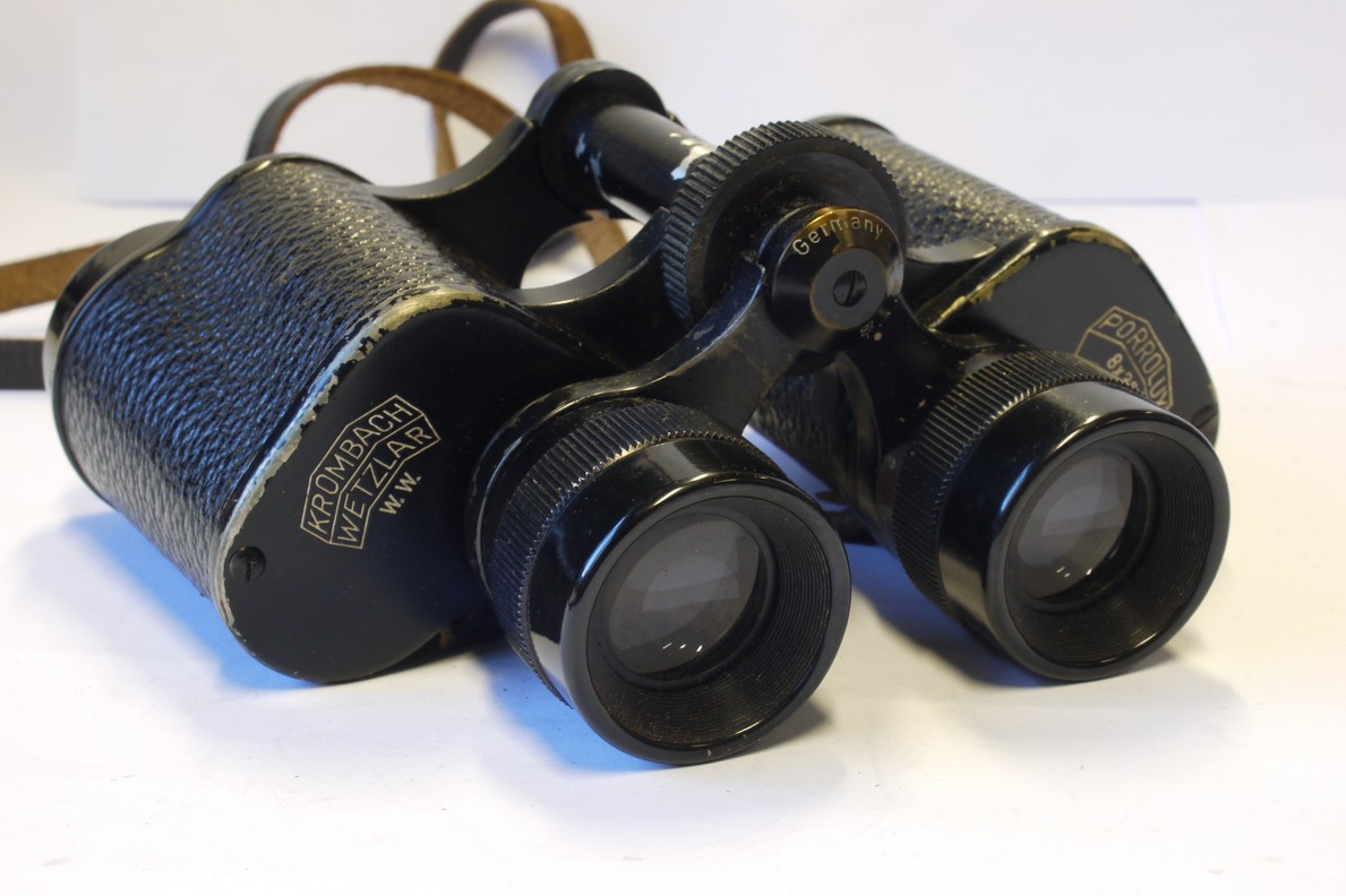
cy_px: 469
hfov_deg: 31.9
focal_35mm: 63
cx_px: 669
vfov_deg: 21.6
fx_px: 2355
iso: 400
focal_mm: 30
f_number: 13
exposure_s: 1/5
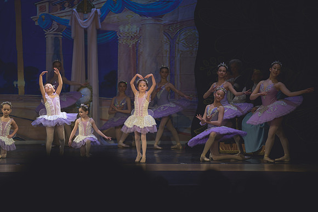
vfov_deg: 6.9
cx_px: 159
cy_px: 106
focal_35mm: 200
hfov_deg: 10.3
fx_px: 1767
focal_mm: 200
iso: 500
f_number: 2.8
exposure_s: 1/320
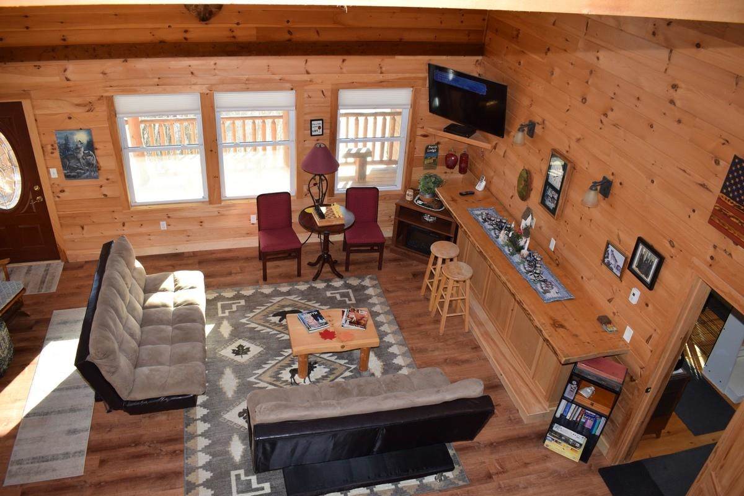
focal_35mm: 27
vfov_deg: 47.9
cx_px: 372
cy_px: 248
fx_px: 558
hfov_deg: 67.4
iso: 720
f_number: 5.6
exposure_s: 1/125
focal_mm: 18
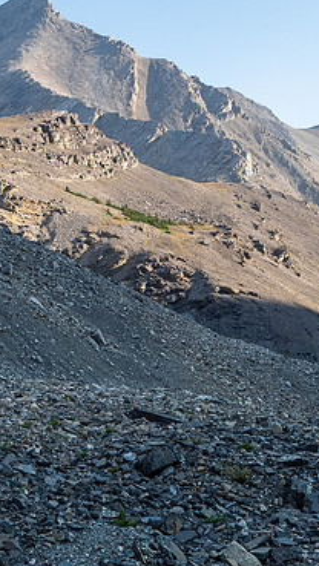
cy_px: 268
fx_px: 1336
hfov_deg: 13.6
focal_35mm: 89
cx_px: 75
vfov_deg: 23.9
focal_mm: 26
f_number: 8
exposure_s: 1/160
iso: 200
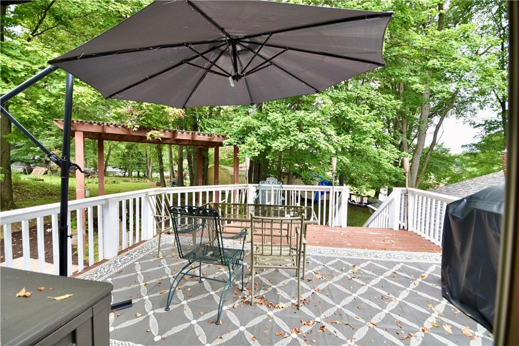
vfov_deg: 77.3
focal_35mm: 15
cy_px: 173
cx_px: 260
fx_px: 216
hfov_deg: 100.4
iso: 100
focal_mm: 10
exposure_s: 1/25
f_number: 5.6
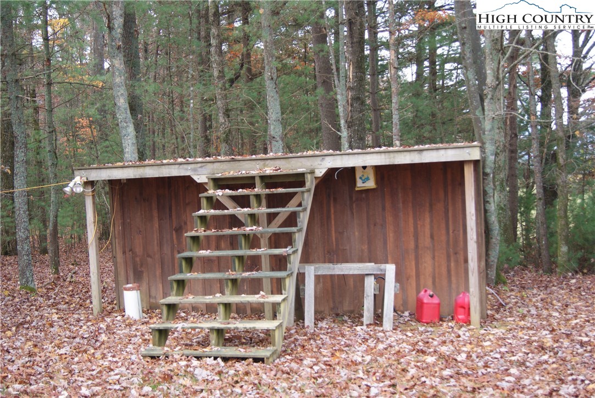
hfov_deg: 46.4
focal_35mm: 42
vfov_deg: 32.0
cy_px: 199
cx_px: 298
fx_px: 695
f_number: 4.5
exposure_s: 1/50
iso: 125
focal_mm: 28
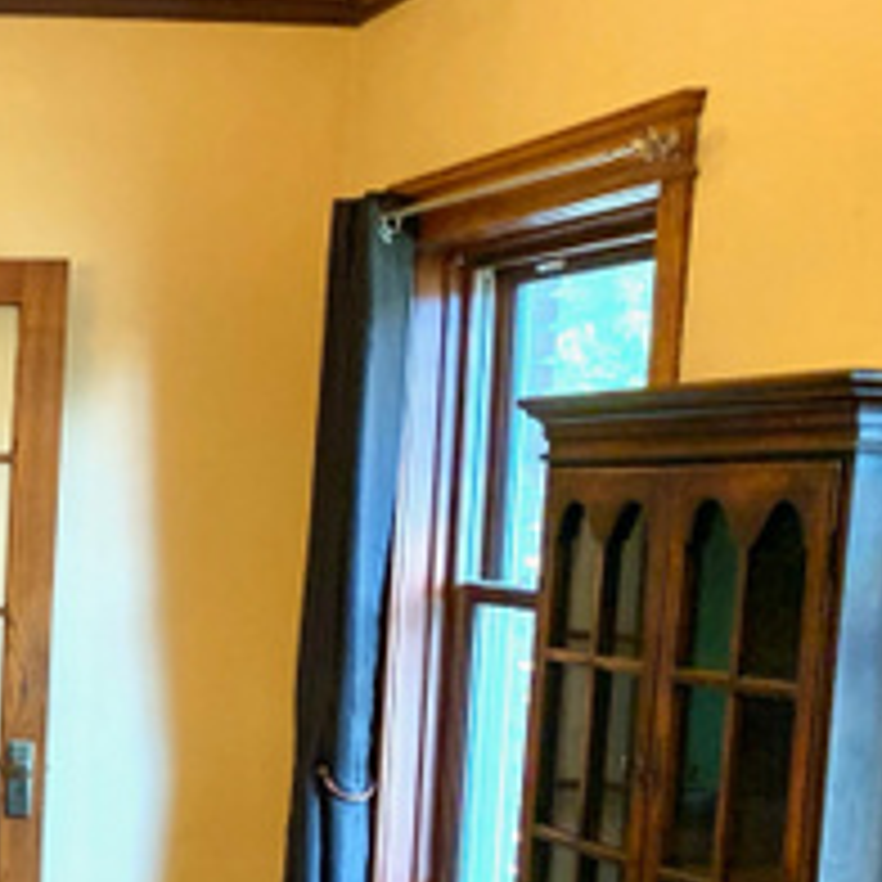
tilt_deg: -3.9
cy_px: 716
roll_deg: -1.7
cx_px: -459
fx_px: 2162
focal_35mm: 75
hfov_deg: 19.8
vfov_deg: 22.7
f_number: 1.8
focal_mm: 4.25
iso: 320
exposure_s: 1/60
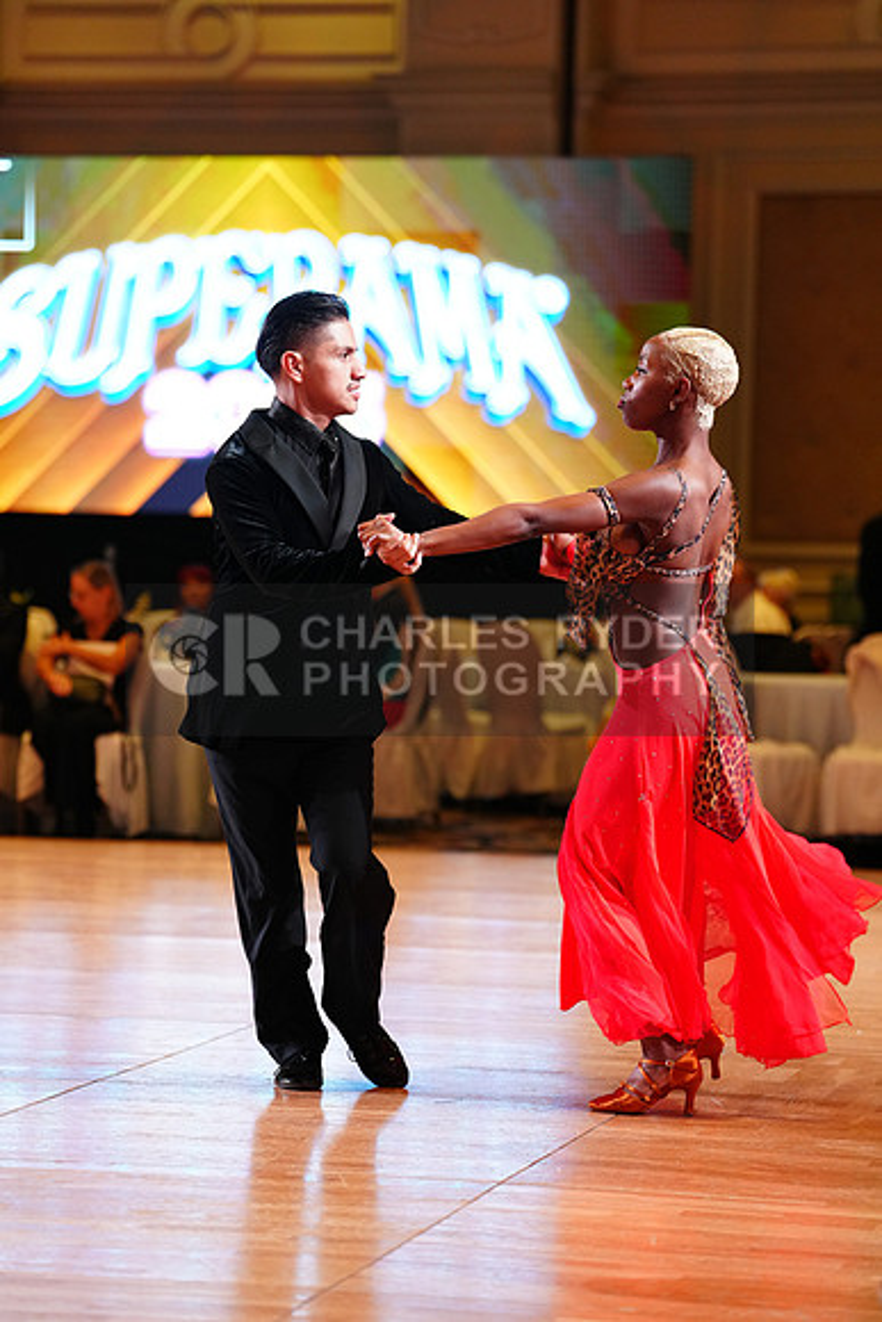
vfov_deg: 19.5
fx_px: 3856
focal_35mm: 105
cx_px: 441
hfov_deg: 13.0
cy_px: 661
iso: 2500
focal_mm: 105
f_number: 2.8
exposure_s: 1/400
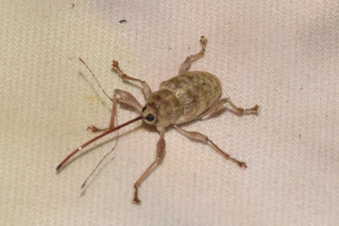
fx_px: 1640
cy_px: 113
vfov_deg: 7.9
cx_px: 170
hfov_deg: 11.8
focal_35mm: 174
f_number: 14
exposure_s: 1/160
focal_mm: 116
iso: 500
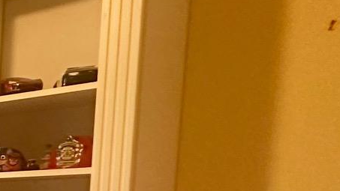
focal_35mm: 69
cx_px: -341
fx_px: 622
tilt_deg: -6.7
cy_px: 279
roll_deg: +0.4
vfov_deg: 16.1
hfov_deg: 18.9
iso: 400
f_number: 2.2
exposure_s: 1/60
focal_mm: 2.22
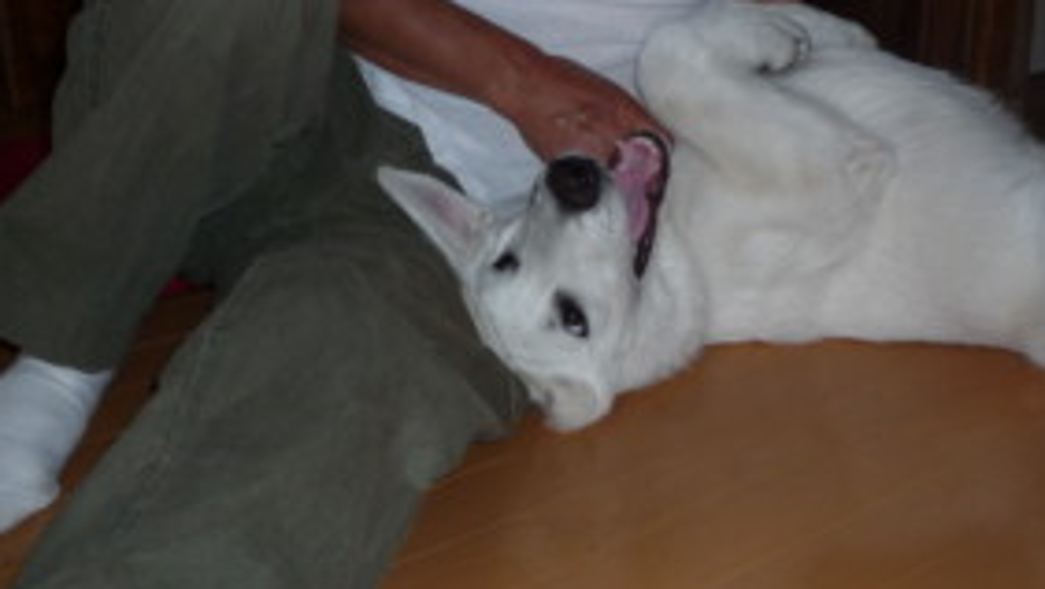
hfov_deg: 36.2
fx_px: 1580
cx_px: 693
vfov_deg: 20.9
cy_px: 452
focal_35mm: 57
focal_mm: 6.3
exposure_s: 1/60
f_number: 3.8
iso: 100
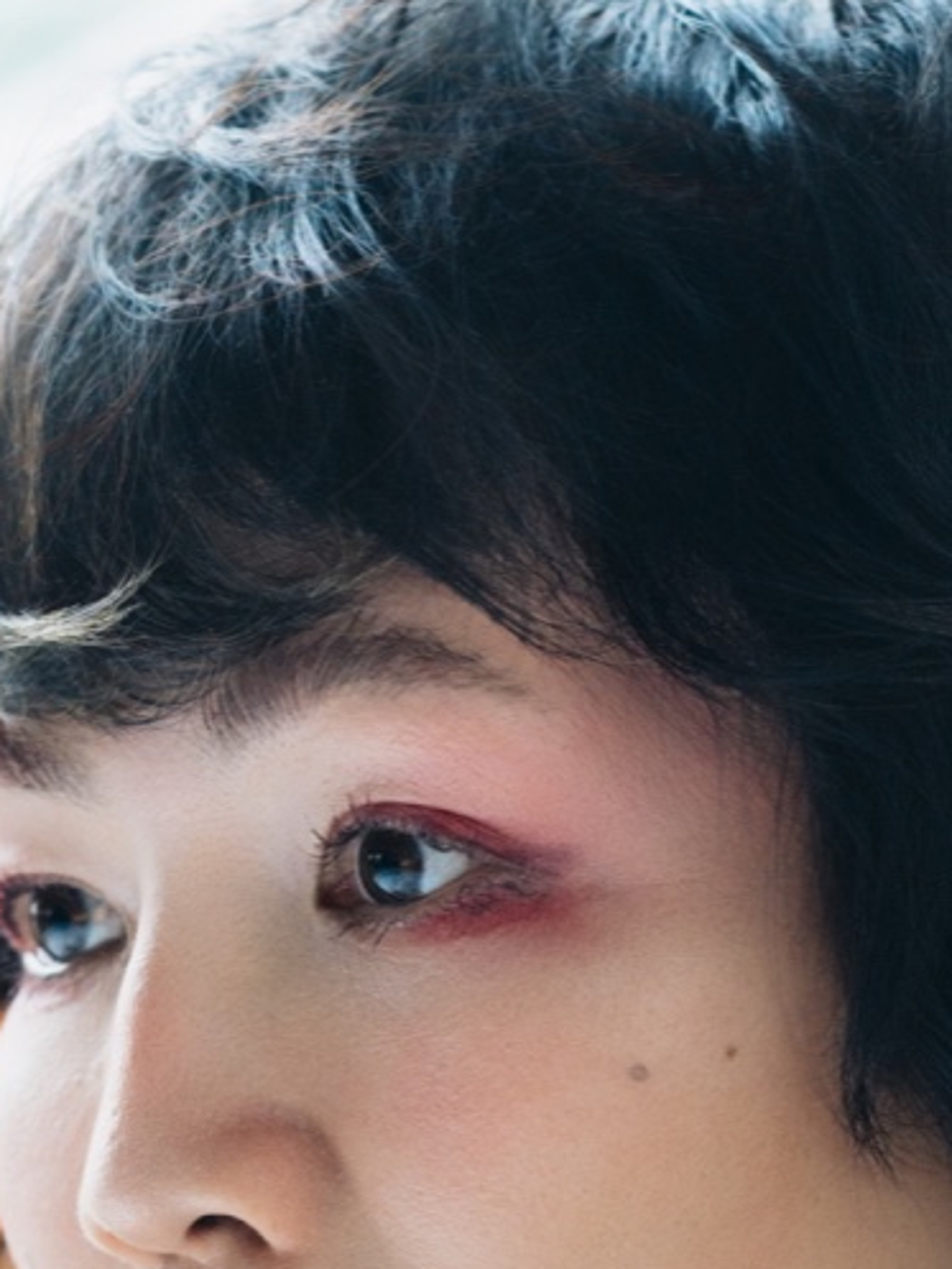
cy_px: 1440
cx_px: 530
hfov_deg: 4.5
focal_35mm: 329
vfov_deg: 6.0
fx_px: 12059
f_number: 2.8
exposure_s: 1/200
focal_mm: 85
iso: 250
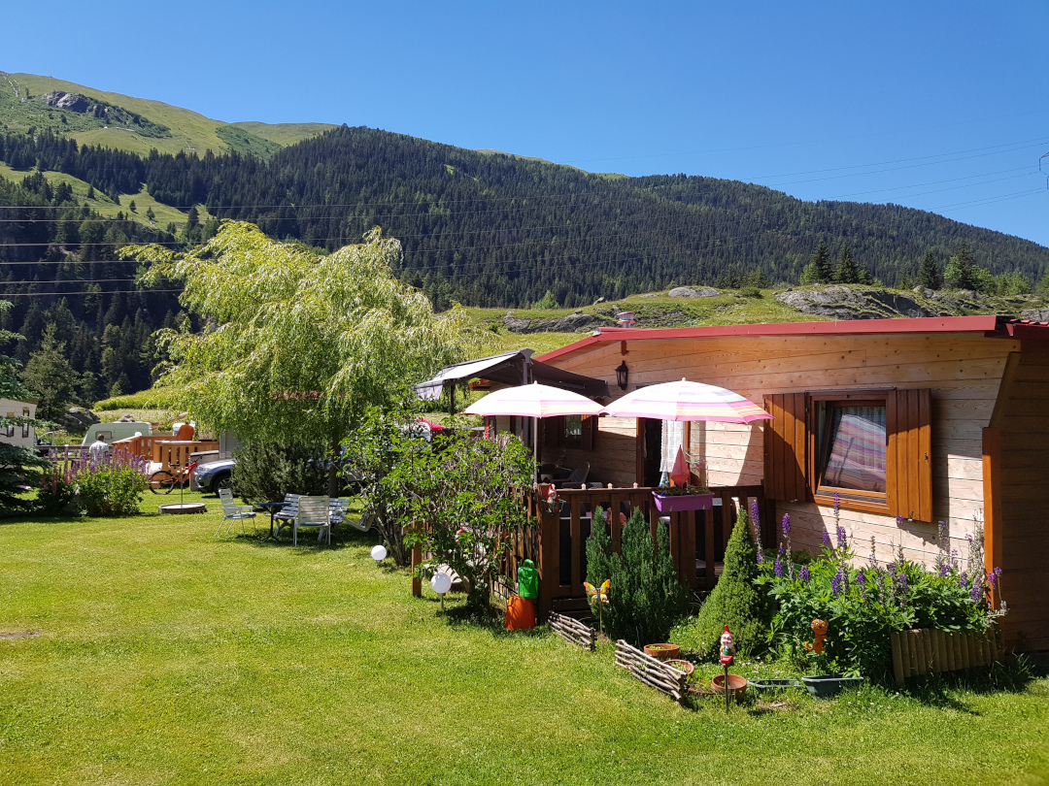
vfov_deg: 53.1
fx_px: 788
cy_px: 393
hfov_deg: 67.3
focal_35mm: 26
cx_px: 524
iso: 40
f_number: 1.7
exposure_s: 1/1324
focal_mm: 4.2
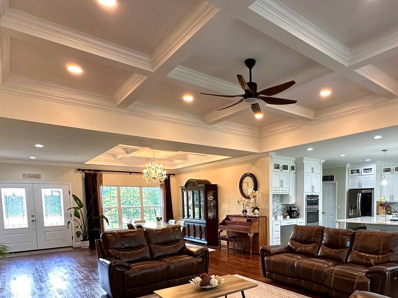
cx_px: 242
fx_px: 276
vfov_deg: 54.2
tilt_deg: -5.0
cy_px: 223
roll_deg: +0.7
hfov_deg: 70.7
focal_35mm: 24
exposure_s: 1/120
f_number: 2.2
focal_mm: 2.22
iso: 250
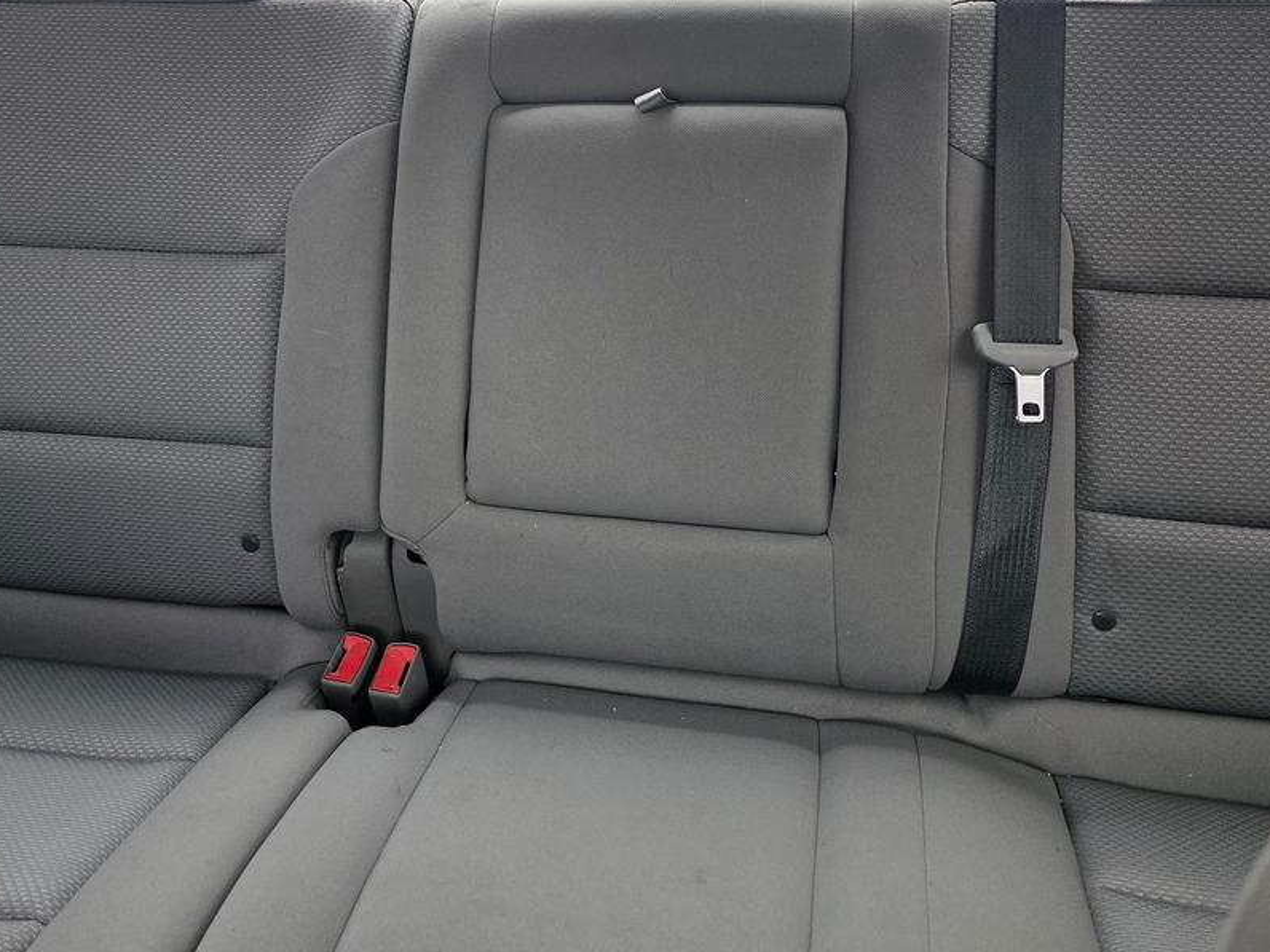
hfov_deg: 50.0
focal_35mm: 37
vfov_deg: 38.1
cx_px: 566
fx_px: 1357
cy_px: 289
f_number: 1.7
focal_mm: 6.3
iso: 200
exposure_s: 1/180
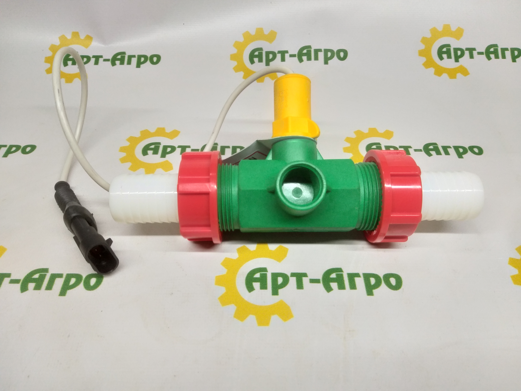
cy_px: 196
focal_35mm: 26
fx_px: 391
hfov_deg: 67.3
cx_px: 260
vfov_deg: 53.1
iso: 100
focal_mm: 3.93
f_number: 1.7
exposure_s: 1/50
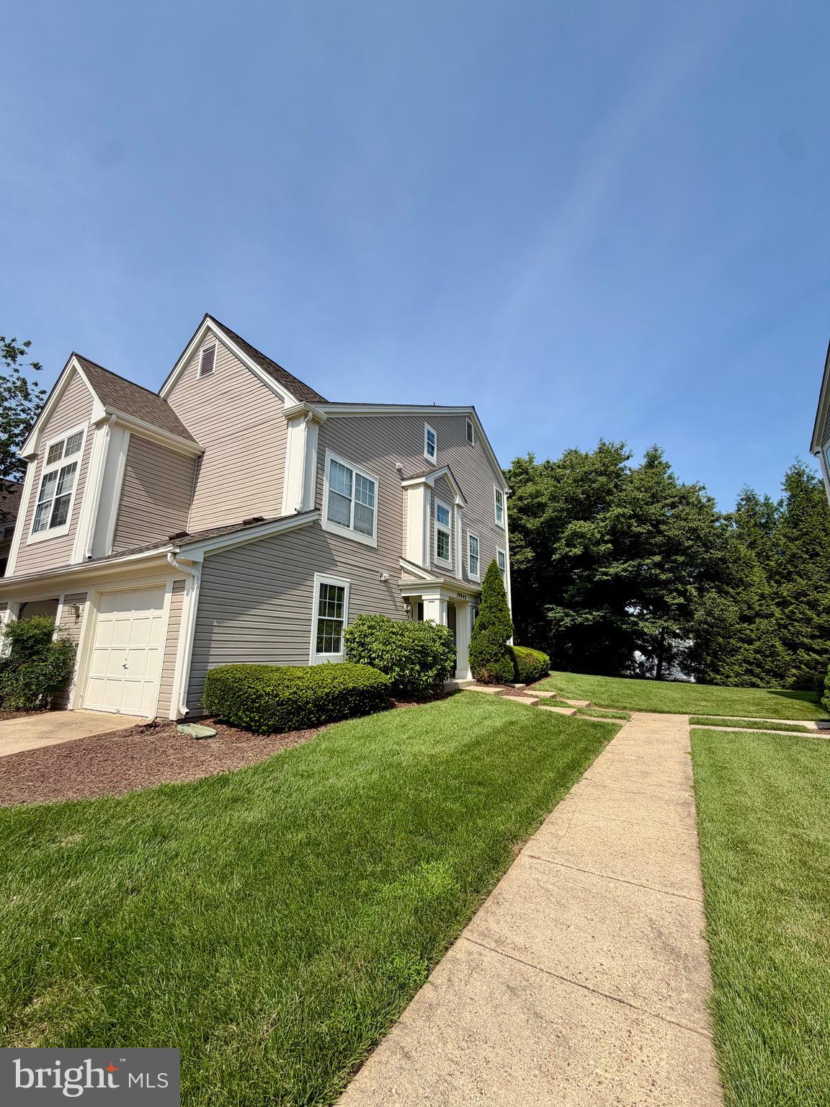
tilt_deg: +13.4
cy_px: 554
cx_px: 415
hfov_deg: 85.7
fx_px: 448
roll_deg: -0.2
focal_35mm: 14
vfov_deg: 102.1
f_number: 2.2
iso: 20
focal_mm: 2.22
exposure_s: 1/864
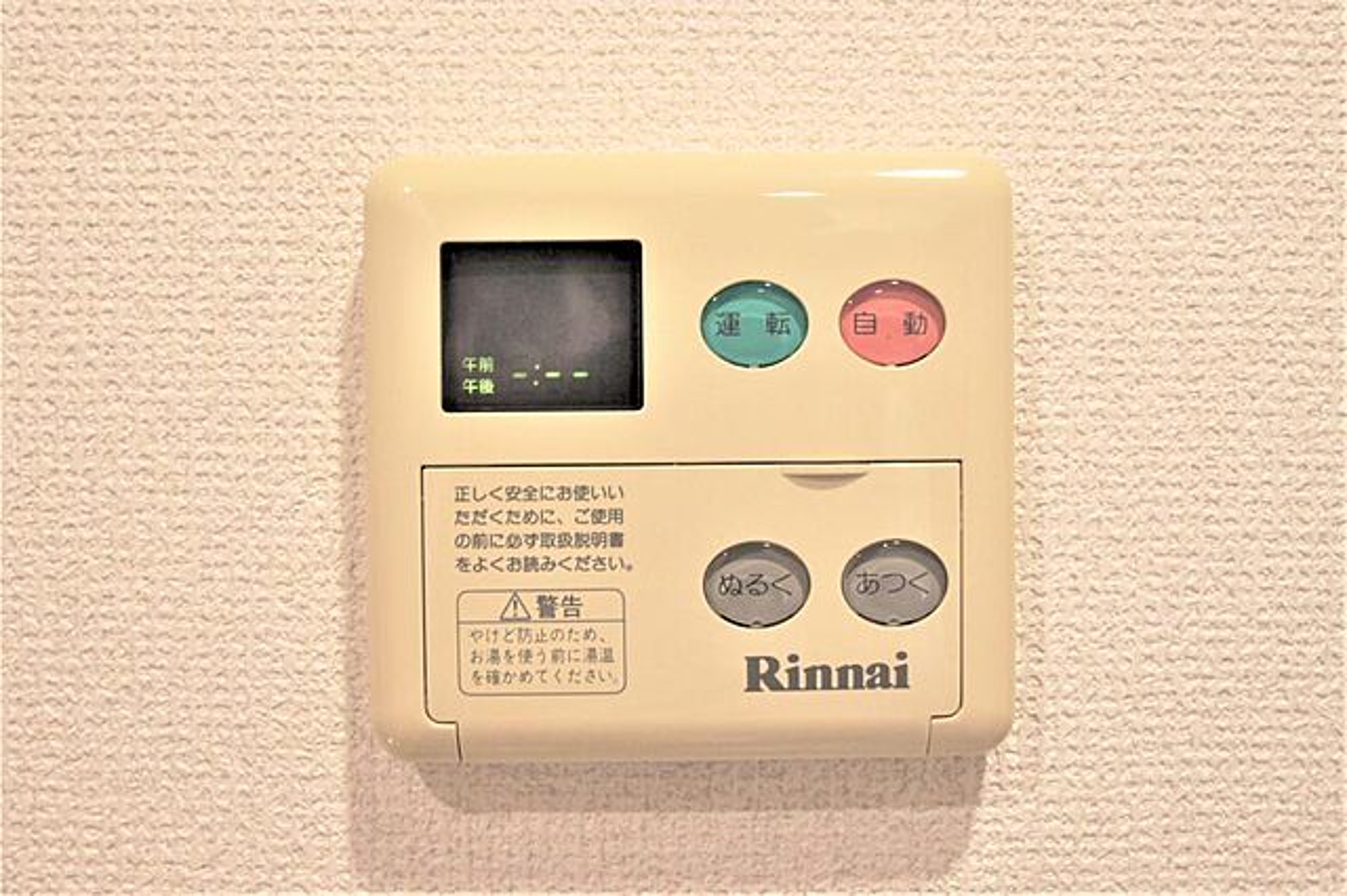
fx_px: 1346
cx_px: 674
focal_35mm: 36
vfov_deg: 36.8
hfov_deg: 53.2
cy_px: 448
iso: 400
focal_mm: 24
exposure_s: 1/40
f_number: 4.5
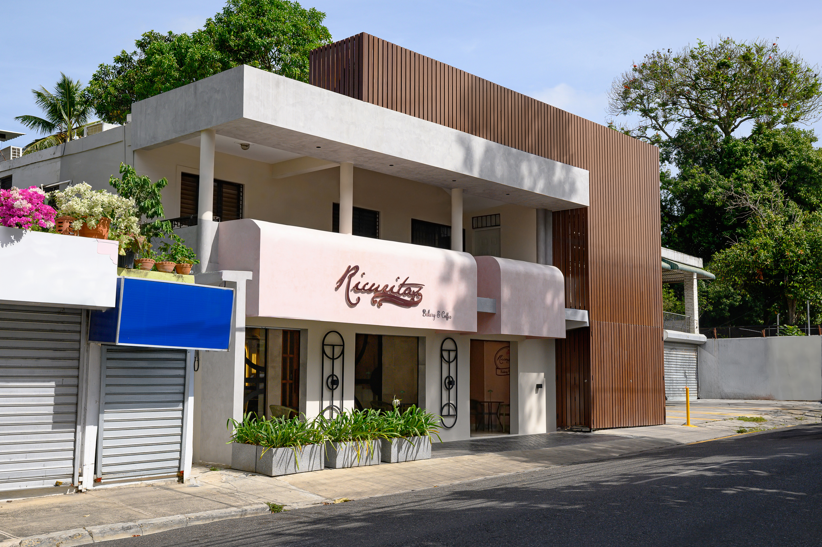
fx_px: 958
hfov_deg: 46.4
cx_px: 411
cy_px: 274
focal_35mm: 42
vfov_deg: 31.9
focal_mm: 42
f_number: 9.5
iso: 400
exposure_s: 1/1000
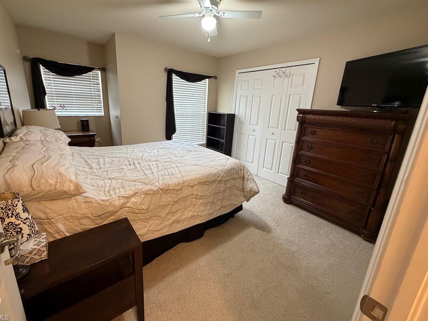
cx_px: 205
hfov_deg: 98.1
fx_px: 185
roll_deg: -2.0
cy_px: 150
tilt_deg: -14.6
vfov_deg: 81.6
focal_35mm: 15
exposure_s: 1/60
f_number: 2.2
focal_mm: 2.22
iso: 500
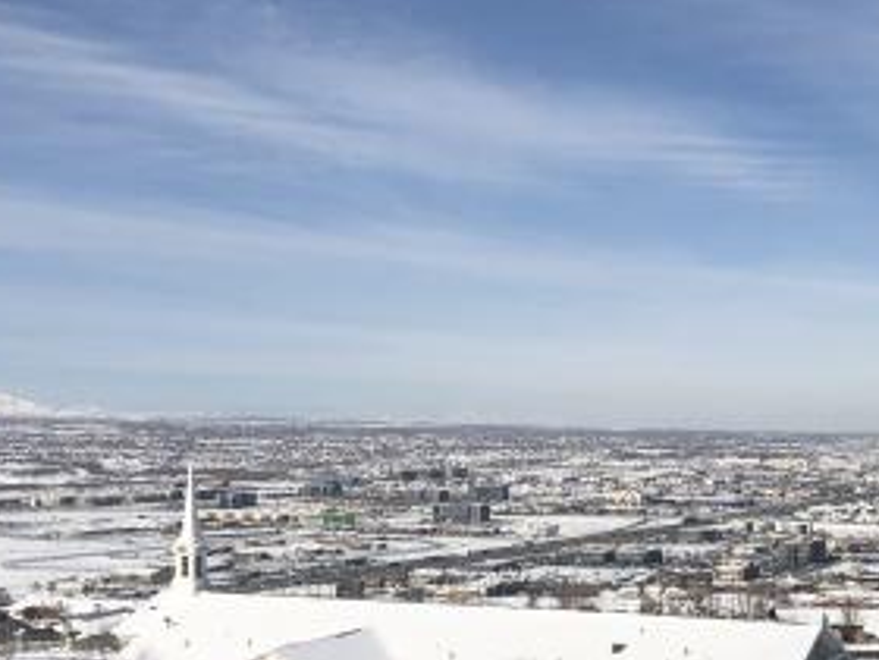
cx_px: 662
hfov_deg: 29.8
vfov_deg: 22.7
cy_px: 487
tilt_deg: -3.2
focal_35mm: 64
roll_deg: +0.0
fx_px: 1625
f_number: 1.8
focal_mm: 3.99
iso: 20
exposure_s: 1/6024
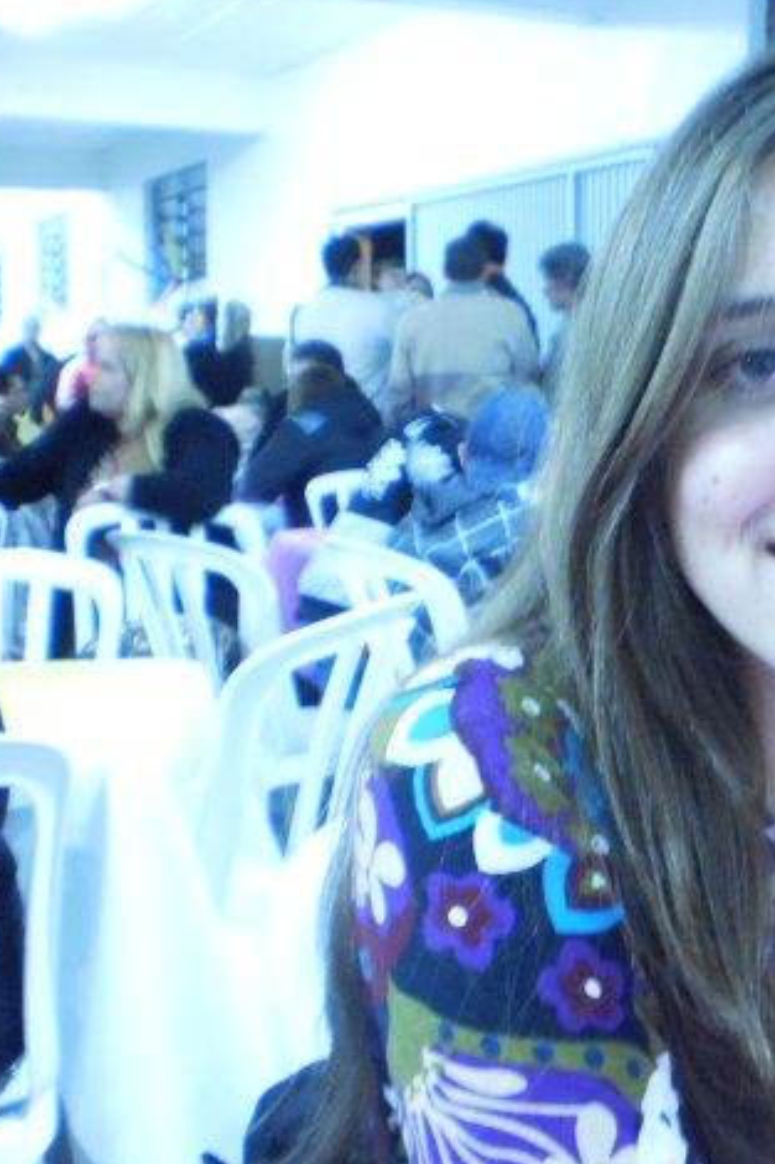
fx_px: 1648
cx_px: 735
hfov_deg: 25.4
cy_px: 580
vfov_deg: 38.9
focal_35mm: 51
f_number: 3.1
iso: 400
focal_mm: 6.3
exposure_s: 1/2
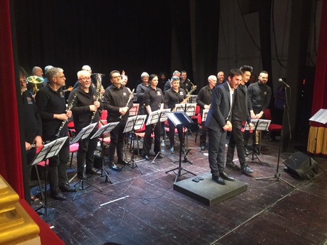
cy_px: 122
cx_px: 164
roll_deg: -0.4
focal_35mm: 29
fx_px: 274
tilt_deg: -8.5
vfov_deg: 48.2
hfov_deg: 61.7
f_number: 2.2
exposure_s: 1/33
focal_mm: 4.15
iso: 250
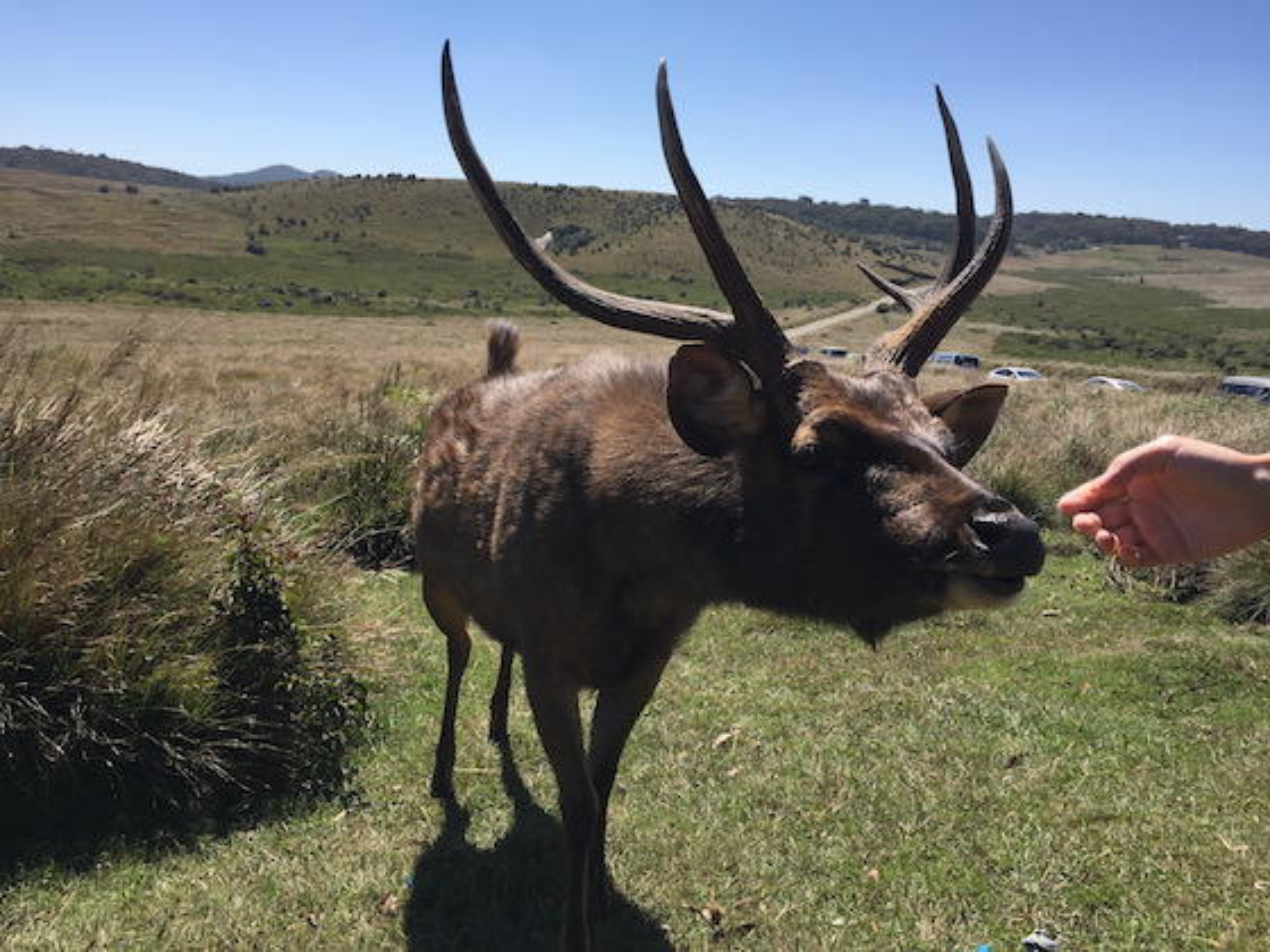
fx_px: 1064
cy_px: 476
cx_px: 635
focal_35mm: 29
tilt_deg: -11.7
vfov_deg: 48.2
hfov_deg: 61.7
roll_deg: -5.7
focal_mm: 4.15
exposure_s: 1/2198
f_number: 2.2
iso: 32
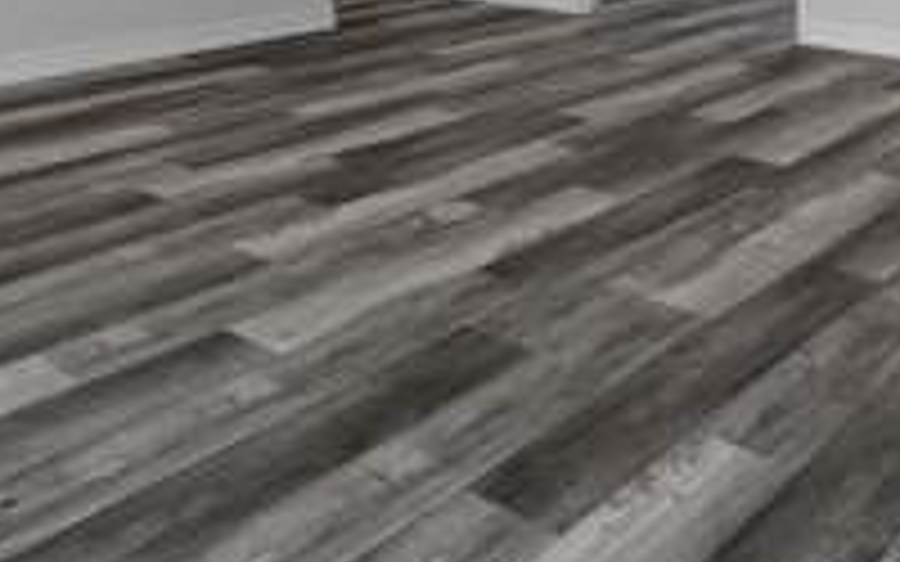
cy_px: -97
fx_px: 1079
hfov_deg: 45.3
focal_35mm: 44
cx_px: 450
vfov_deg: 26.3
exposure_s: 1/20
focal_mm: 12
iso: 1000
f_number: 8
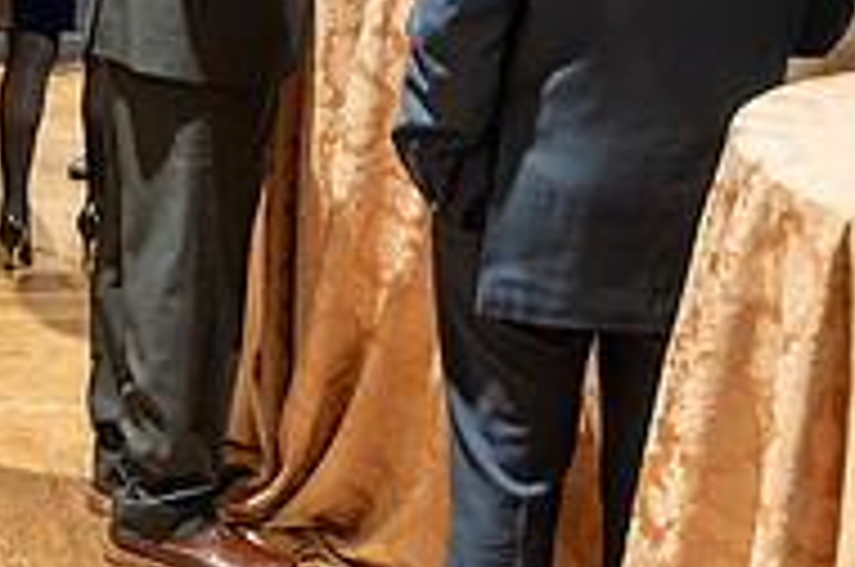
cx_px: -176
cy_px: -32
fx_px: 1992
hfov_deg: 22.3
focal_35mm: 84
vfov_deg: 15.8
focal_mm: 27.5
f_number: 4
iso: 2500
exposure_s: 1/60
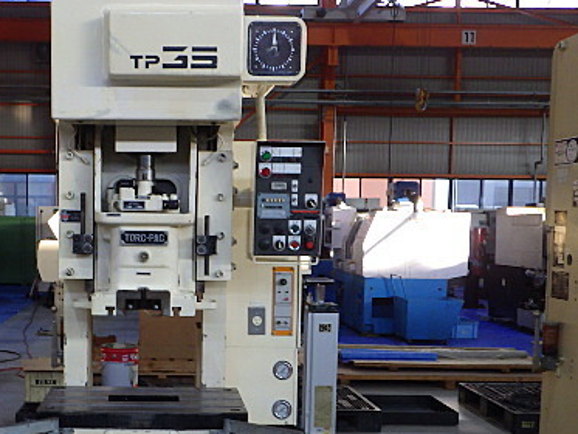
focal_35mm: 48
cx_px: 155
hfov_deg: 38.8
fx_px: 802
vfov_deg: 30.1
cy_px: 281
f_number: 3.5
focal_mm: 5
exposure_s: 1/45
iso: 200
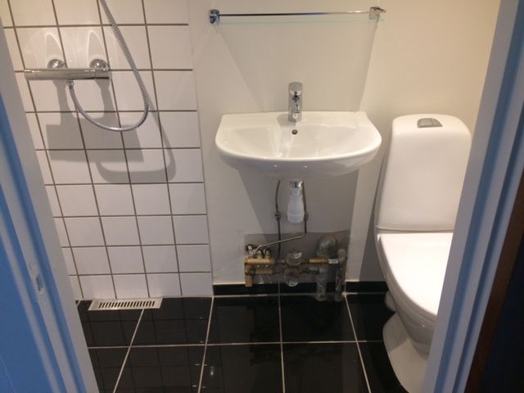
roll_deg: +1.1
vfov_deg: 48.2
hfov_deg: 61.7
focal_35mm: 29
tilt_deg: -28.7
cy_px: 196
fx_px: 439
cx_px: 262
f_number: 2.2
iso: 125
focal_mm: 4.15
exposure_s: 1/33
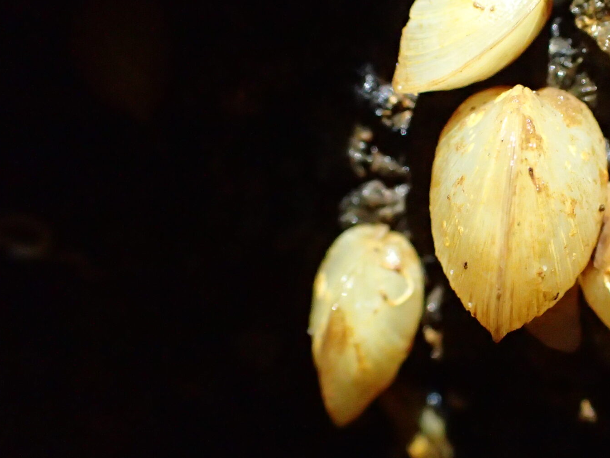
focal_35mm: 57
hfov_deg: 32.5
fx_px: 1005
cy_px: 189
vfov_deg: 25.6
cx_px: 515
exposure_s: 1/30
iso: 1000
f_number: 2.3
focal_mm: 5.5
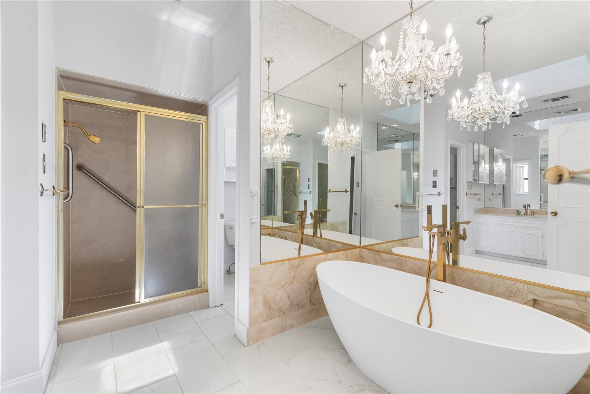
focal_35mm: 15
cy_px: 197
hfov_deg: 100.4
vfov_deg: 77.3
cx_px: 295
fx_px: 246
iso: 800
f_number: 4.5
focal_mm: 10
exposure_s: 1/80
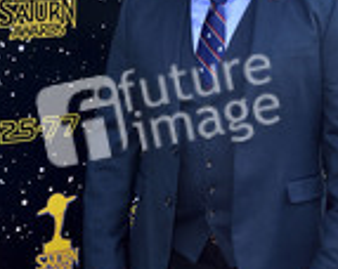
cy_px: 229
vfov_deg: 16.5
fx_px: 919
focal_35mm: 92
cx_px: 228
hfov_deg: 20.8
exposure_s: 1/320
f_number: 6.3
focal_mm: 35
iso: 500
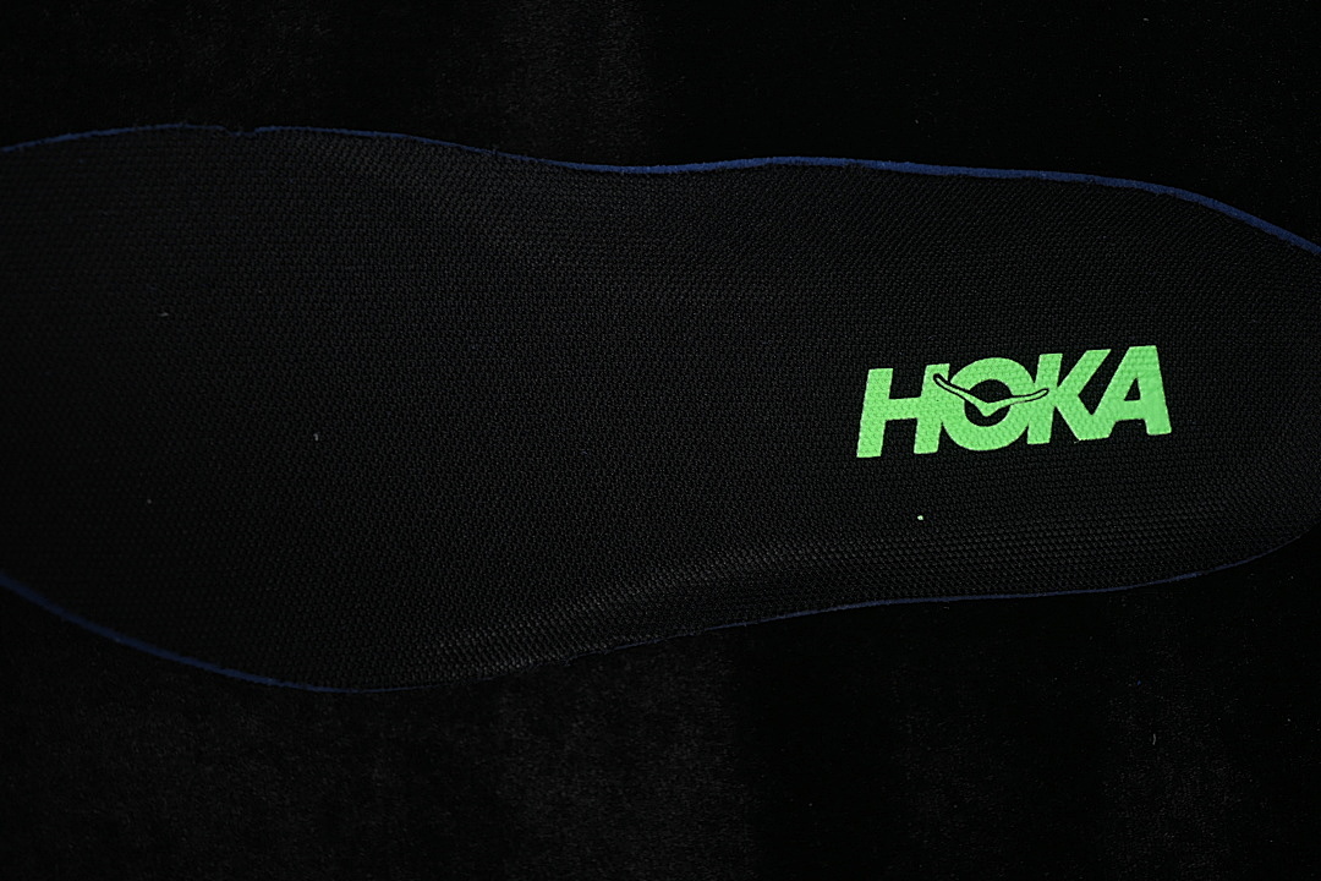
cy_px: 440
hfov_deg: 27.0
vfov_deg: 18.2
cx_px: 660
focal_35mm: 75
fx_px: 2752
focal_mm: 50
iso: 160
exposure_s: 1/60
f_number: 6.3
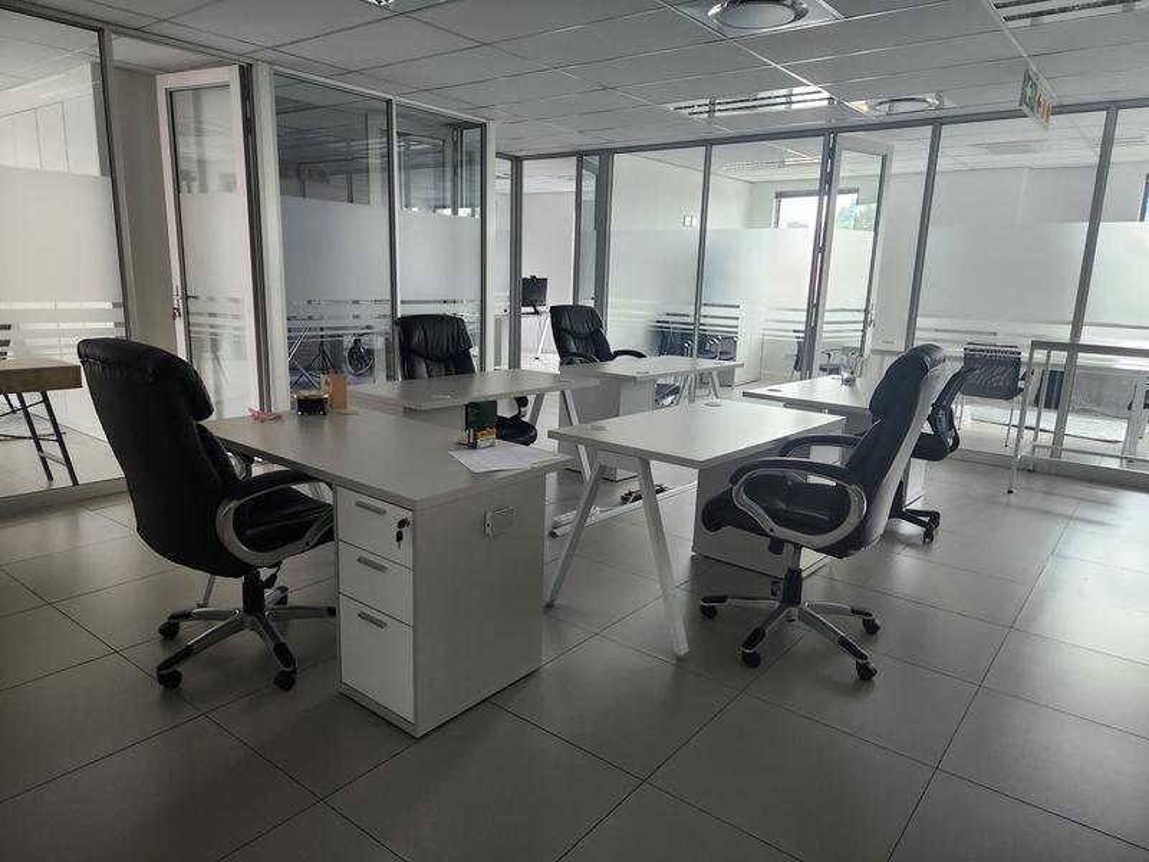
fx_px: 763
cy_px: 431
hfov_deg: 73.9
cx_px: 574
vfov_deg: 58.9
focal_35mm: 23
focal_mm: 5.4
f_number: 1.8
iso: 200
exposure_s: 1/180
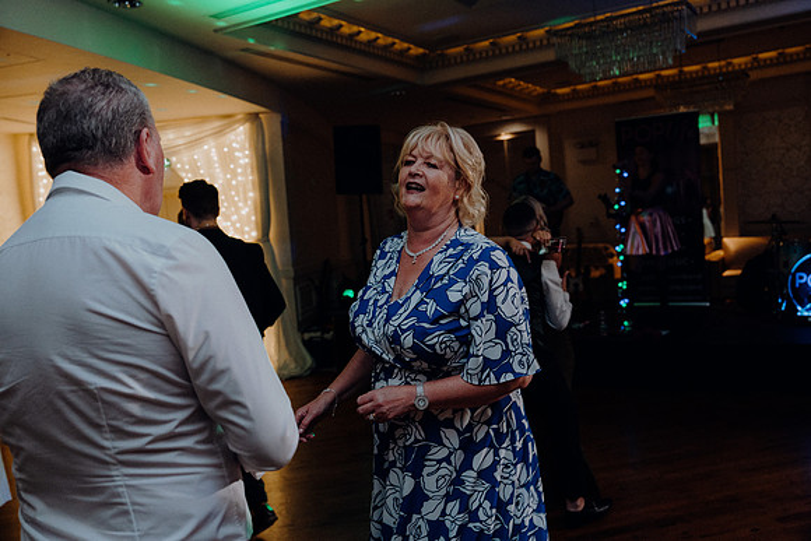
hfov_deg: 58.7
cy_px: 270
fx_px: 721
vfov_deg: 41.1
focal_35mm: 32
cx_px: 406
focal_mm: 32
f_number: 3.5
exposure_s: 1/160
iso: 2500
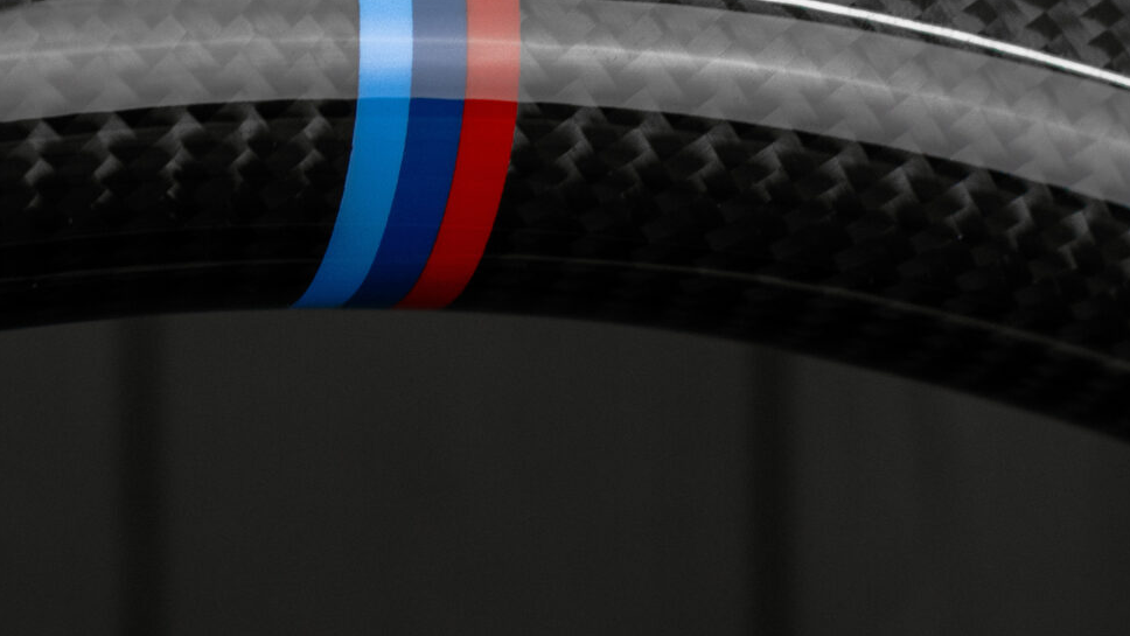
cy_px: 121
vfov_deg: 8.3
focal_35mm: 145
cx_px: 371
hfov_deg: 14.7
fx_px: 4357
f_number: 6.3
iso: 500
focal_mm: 35
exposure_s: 1/125
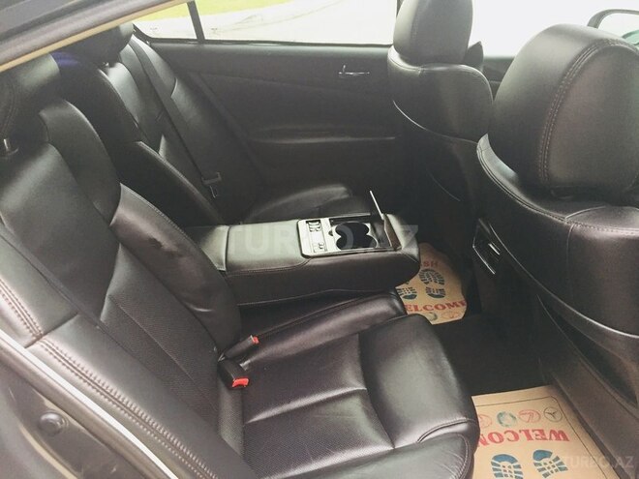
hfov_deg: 61.7
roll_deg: -0.5
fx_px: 535
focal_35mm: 29
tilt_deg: -28.0
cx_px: 320
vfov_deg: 48.2
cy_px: 240
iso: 160
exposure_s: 1/33
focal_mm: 4.15
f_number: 2.2
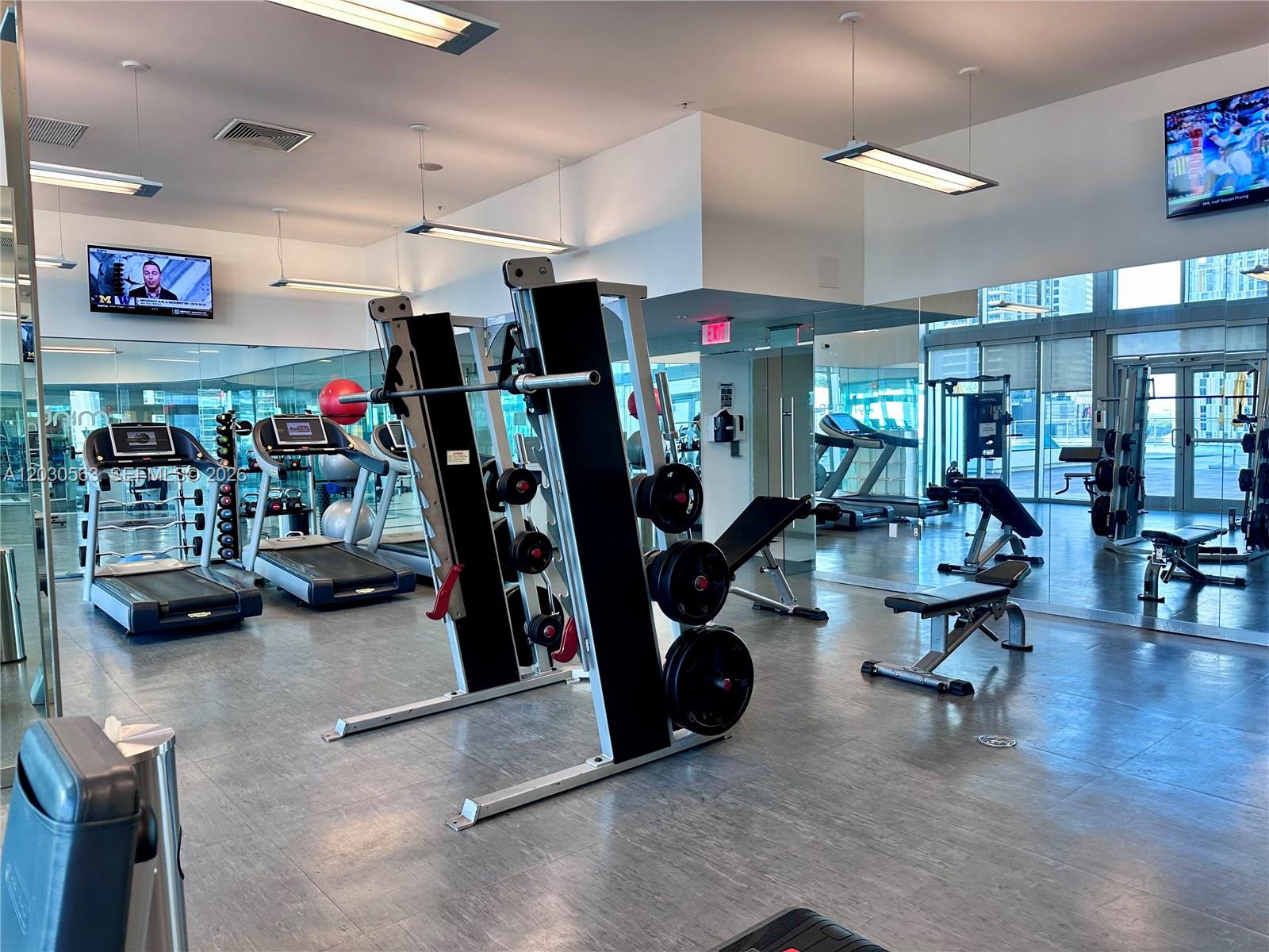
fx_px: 880
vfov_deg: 56.8
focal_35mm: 24
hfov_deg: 71.6
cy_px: 476
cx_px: 634
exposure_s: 1/120
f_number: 1.78
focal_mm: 6.86
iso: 100
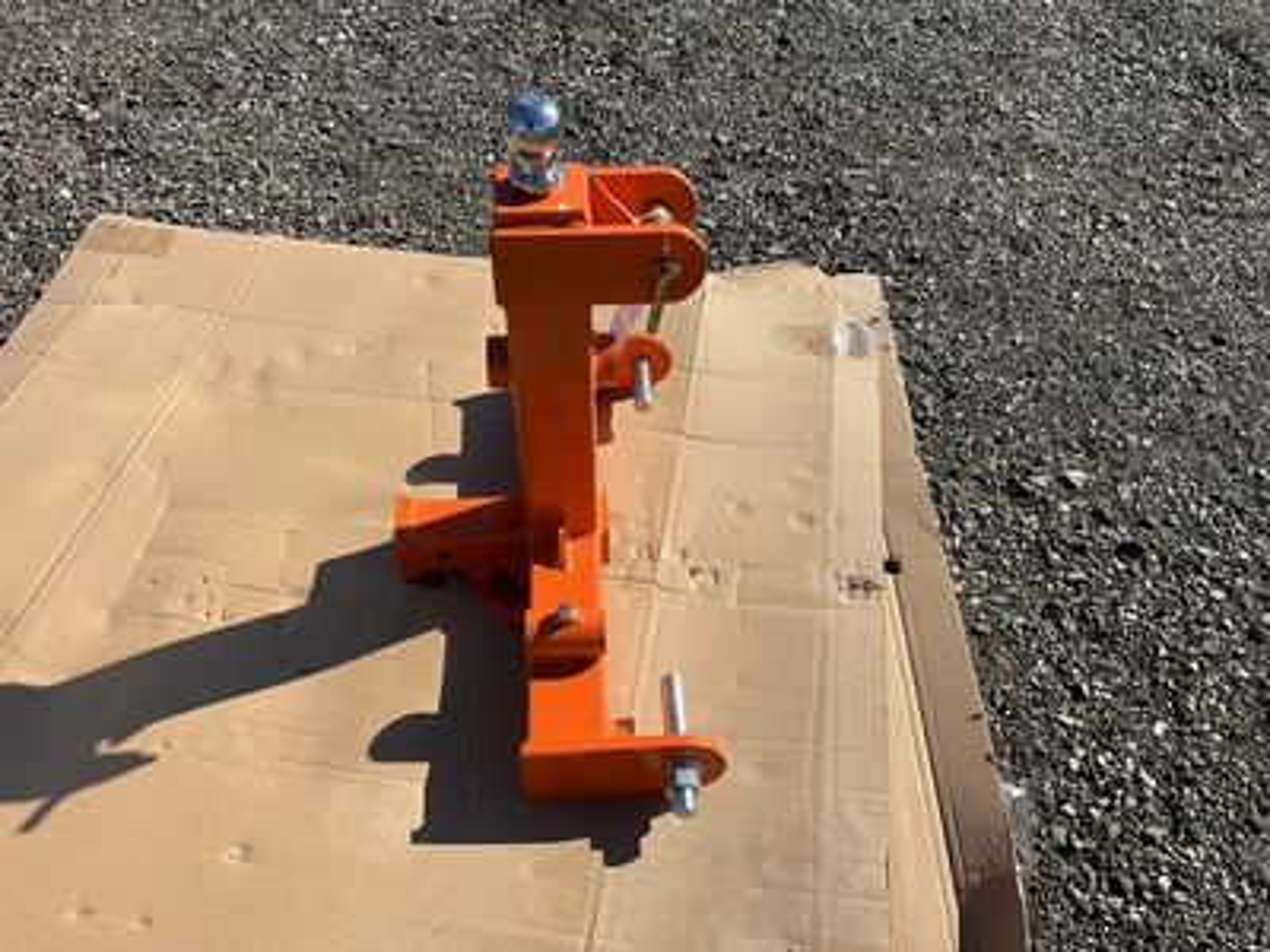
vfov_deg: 48.2
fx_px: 1064
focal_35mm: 29
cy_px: 476
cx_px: 635
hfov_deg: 61.7
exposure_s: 1/1848
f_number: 1.8
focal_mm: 3
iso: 25
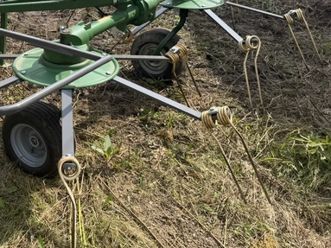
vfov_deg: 30.4
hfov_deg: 38.3
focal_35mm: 47
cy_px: 66
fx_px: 449
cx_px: 48
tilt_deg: -24.7
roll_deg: -3.5
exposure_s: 1/2611
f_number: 1.78
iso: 80
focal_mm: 6.76
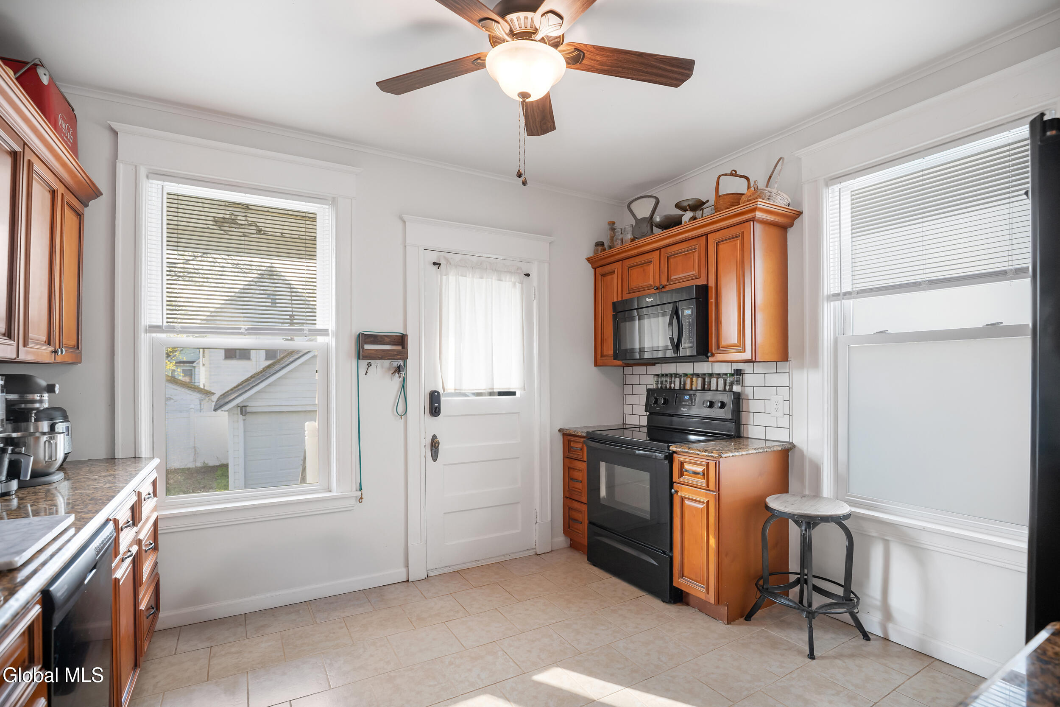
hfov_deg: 96.7
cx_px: 530
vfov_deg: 73.8
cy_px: 354
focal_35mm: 16
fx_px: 471
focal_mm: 16
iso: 500
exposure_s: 1/160
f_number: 4
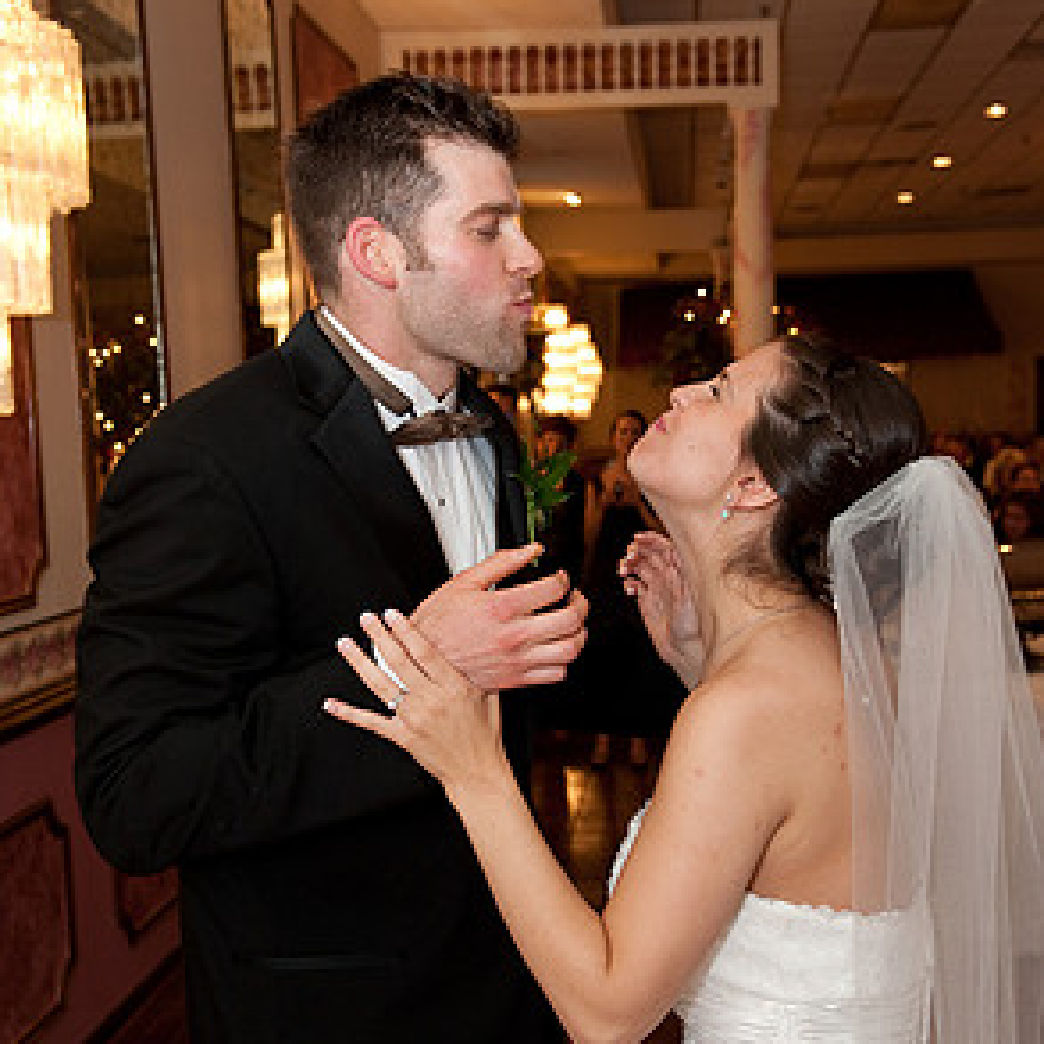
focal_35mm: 47
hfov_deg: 36.1
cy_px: 591
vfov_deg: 36.0
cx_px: 518
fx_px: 1604
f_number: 4.5
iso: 1250
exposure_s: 1/60
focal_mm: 36
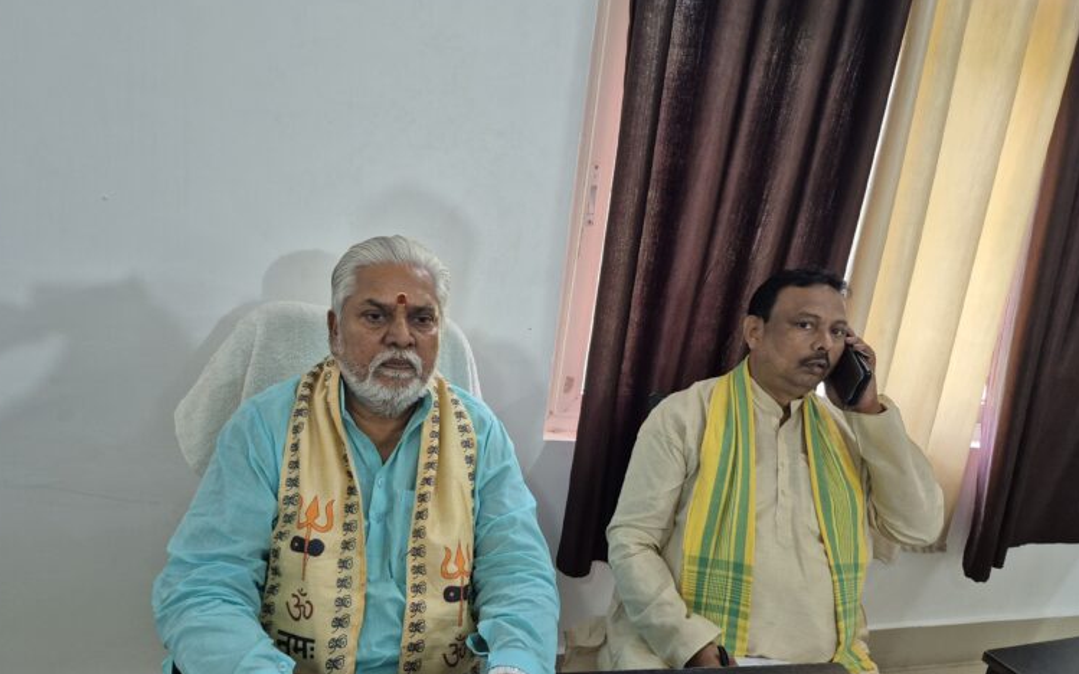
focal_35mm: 25
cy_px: 374
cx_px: 532
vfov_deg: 49.2
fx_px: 735
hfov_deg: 72.5
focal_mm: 5.4
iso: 320
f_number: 1.8
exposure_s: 1/100
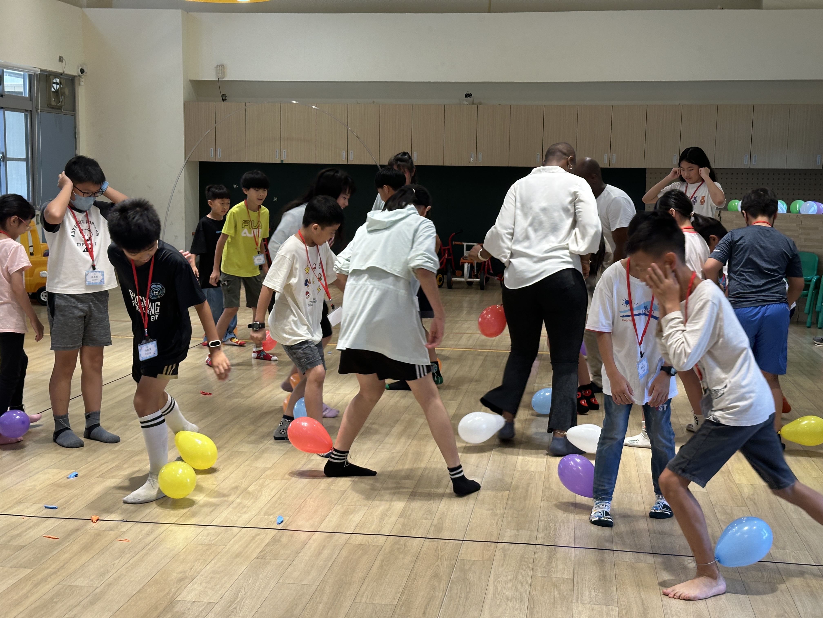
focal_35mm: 48
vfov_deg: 30.3
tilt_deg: -7.1
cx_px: 412
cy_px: 309
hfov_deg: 39.7
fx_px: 1141
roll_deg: -1.3
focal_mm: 6.86
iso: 50
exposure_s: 1/60
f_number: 1.78
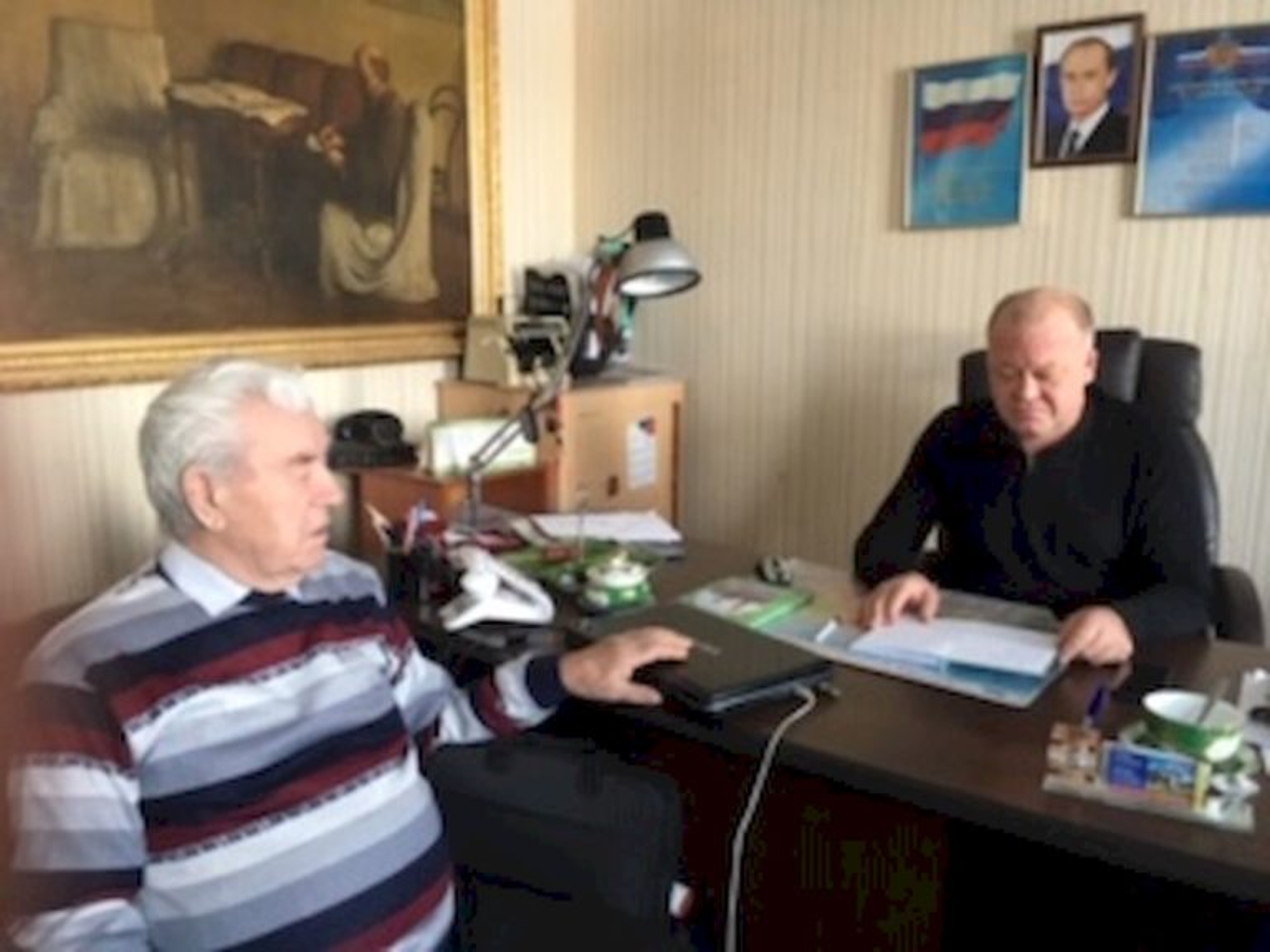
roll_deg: -0.3
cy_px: 476
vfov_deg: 48.2
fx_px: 1064
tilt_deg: -10.4
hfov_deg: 61.7
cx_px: 635
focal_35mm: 29
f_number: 2.2
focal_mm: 4.15
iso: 160
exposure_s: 1/33
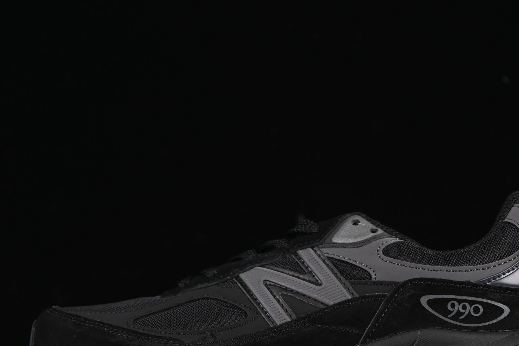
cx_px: 317
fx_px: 1730
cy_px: 256
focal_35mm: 120
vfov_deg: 11.4
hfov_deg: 17.0
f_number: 6.3
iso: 160
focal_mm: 50
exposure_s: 1/60
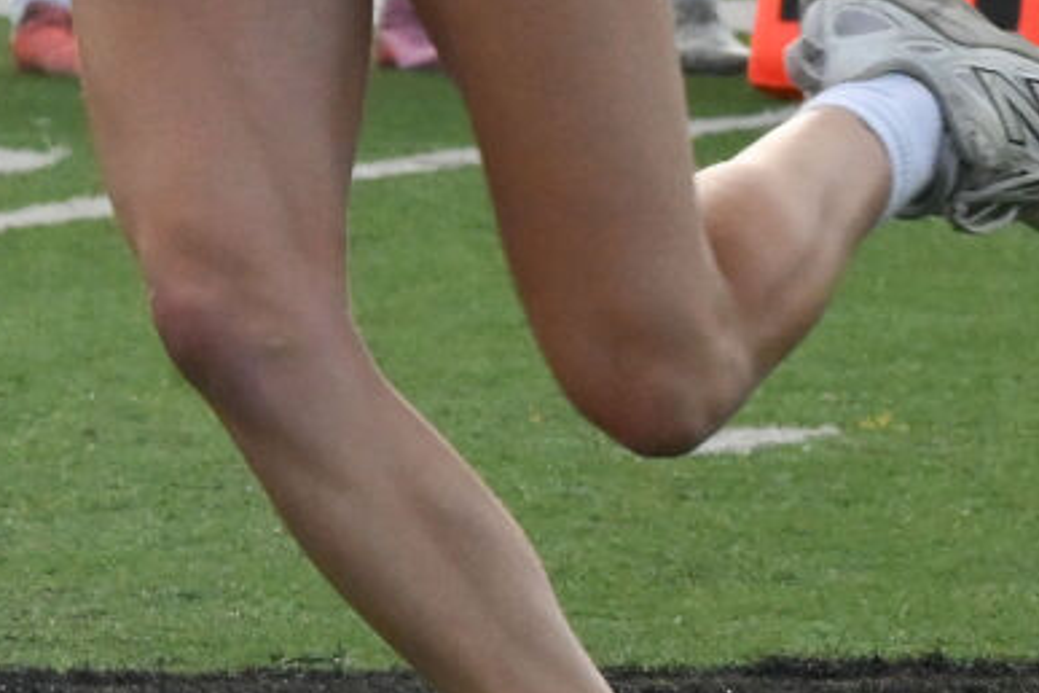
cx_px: -289
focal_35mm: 1367
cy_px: -708
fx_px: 39450
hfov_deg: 1.5
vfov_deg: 1.0
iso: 2500
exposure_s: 1/1000
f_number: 16
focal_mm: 200
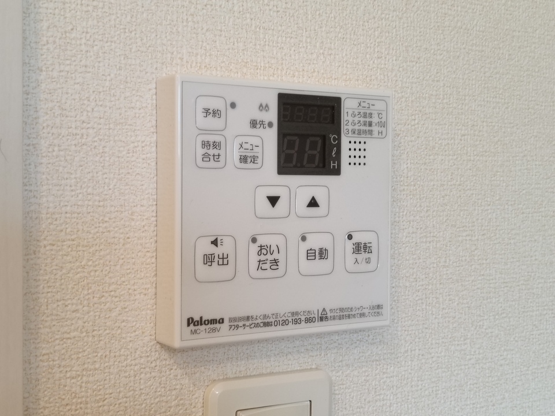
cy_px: 208
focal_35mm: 50
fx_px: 802
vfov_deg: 29.1
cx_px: 278
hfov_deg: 38.2
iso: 640
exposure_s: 1/60
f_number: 1.7
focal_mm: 4.7
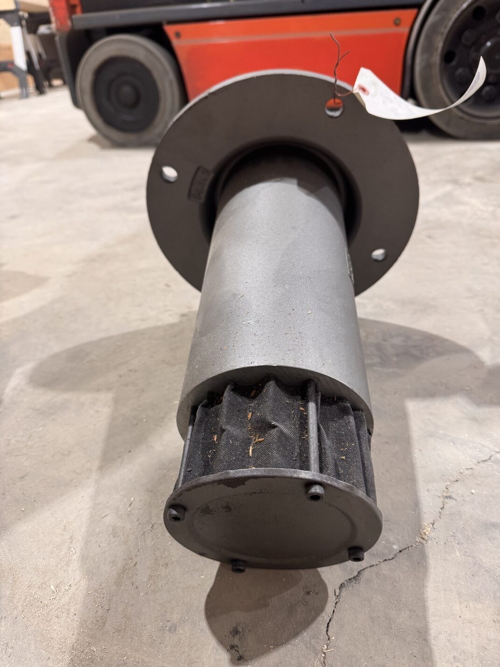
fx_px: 462
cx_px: 250
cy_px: 334
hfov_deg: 56.8
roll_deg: +3.5
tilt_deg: -29.4
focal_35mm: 24
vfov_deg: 71.6
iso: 200
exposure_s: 1/60
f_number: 1.78
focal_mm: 6.76
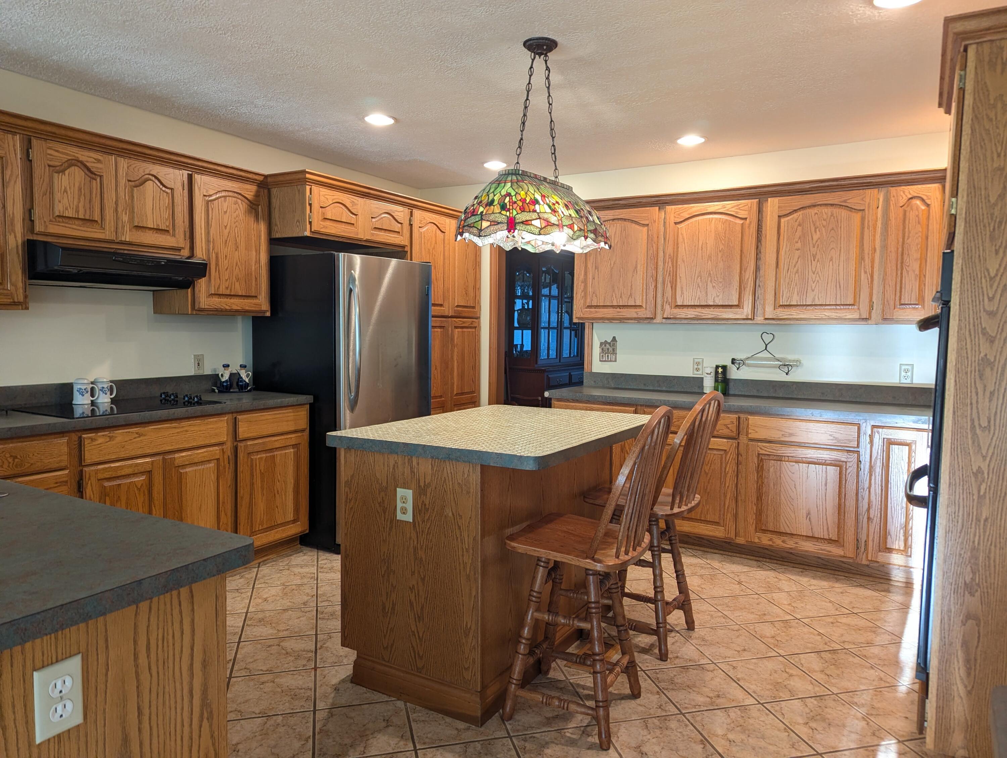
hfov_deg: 71.5
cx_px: 504
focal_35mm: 24
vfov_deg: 56.9
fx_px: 699
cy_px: 379
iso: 460
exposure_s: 1/120
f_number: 1.85
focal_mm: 6.81
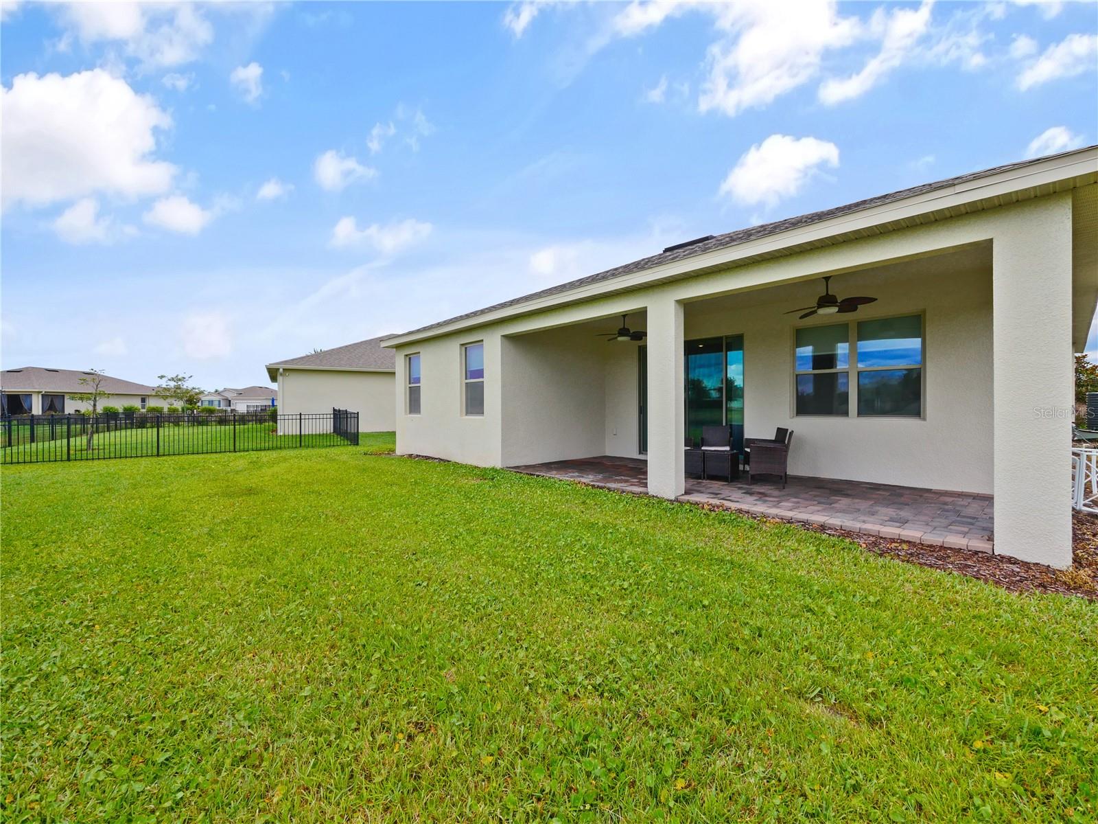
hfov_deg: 102.1
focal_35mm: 14
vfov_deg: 85.7
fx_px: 444
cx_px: 549
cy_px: 412
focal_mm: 7
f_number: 7.1
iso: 200
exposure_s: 1/320
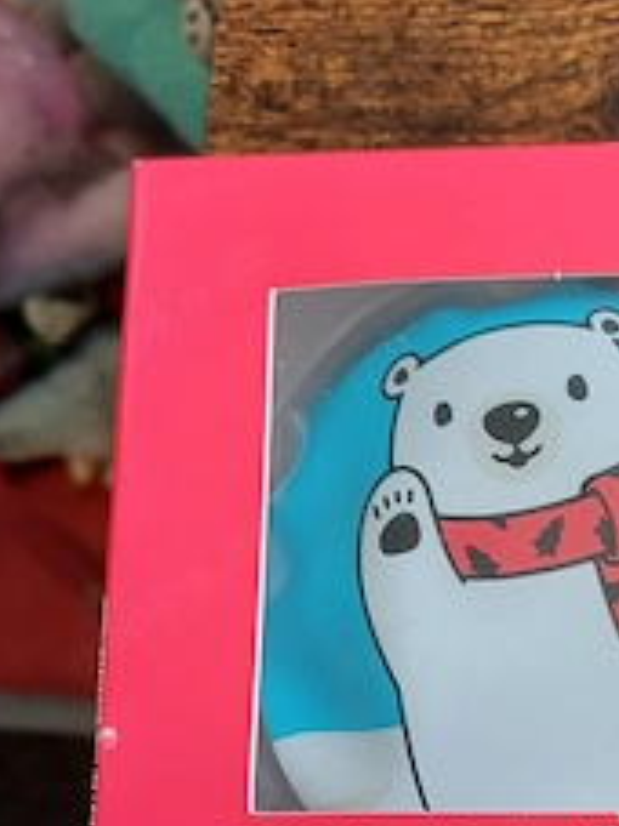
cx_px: 528
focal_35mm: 44
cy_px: 637
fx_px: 1050
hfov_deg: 31.6
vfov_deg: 41.5
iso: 320
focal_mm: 4.65
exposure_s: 1/50
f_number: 1.8
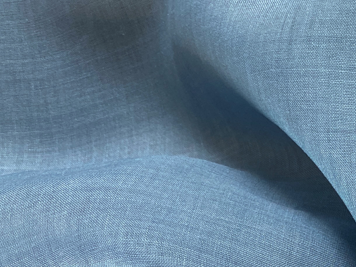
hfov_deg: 19.4
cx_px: 556
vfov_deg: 16.2
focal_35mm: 86
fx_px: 884
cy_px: 353
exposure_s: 1/100
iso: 125
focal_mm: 4.25
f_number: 1.8
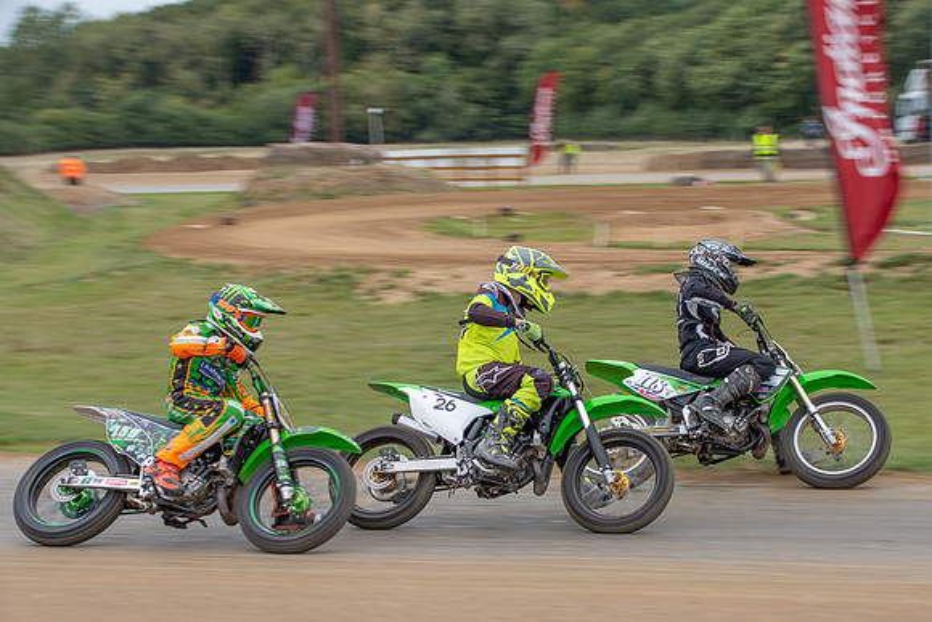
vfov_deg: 13.1
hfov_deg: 19.5
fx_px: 2708
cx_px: 533
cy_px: 346
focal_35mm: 105
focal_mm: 60
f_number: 8
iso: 100
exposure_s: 1/160
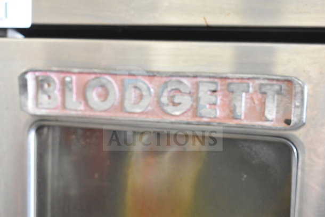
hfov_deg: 33.4
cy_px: 108
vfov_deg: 22.6
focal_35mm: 60
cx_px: 162
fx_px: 542
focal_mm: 40
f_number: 5
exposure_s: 1/100
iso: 6400
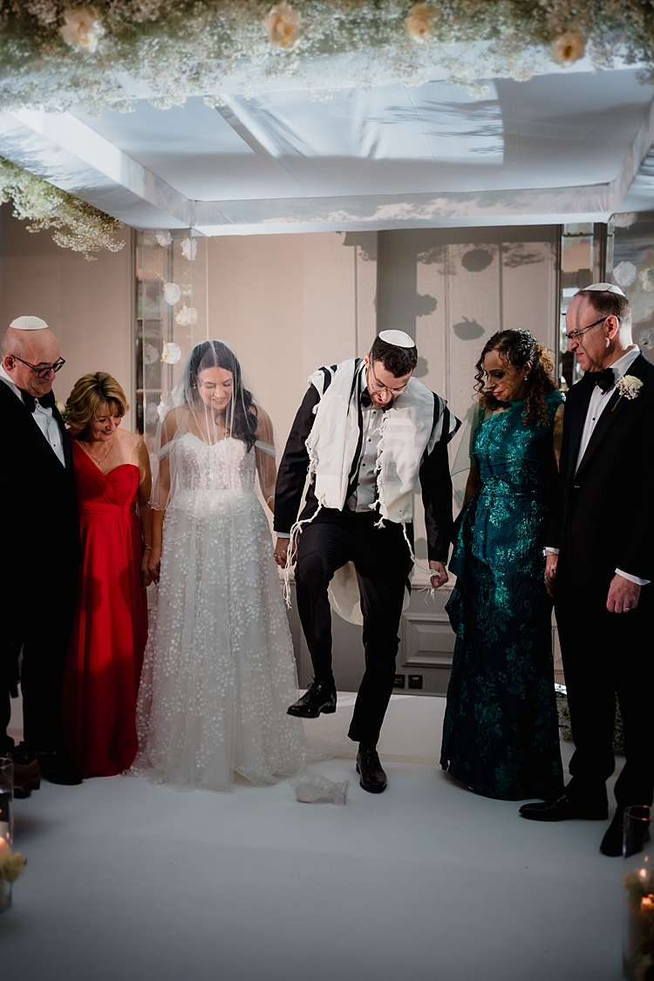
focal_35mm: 35
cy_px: 490
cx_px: 327
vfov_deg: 54.4
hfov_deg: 37.9
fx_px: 954
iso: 1250
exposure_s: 1/250
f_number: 1.8
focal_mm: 35
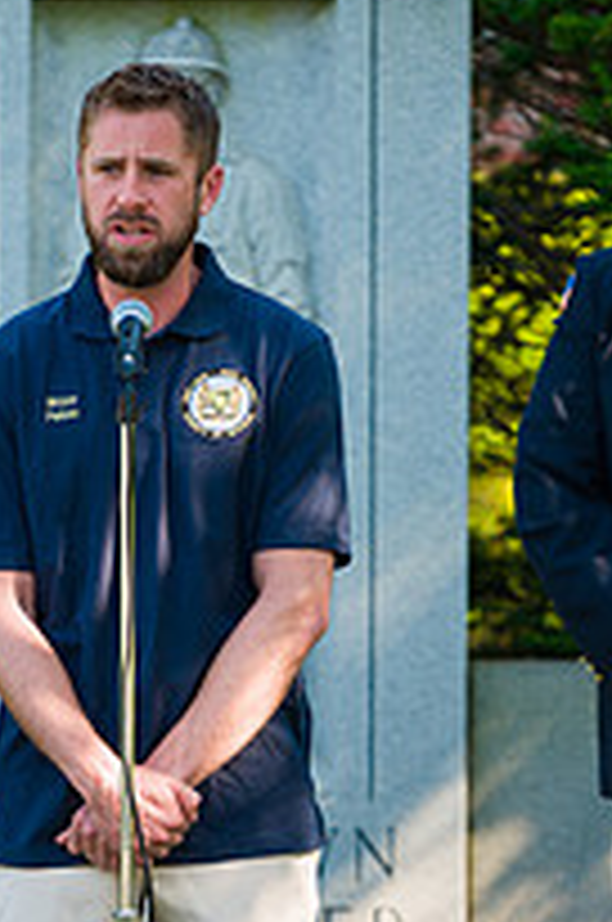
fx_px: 9543
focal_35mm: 373
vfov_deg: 5.5
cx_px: 146
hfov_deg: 3.7
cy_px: 652
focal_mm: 170
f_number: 3.2
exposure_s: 1/640
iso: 200
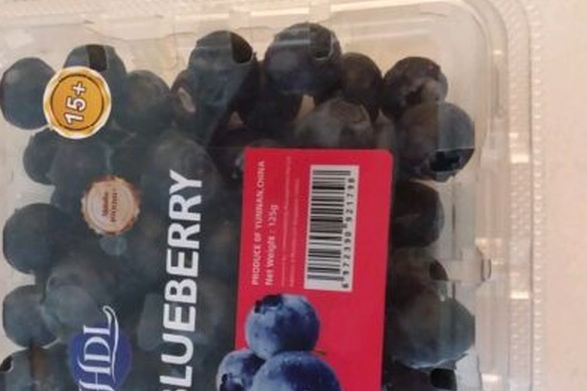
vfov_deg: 30.9
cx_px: 199
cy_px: 267
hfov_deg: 44.8
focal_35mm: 43
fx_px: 701
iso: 175
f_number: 1.9
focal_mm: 2.91
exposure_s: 1/15
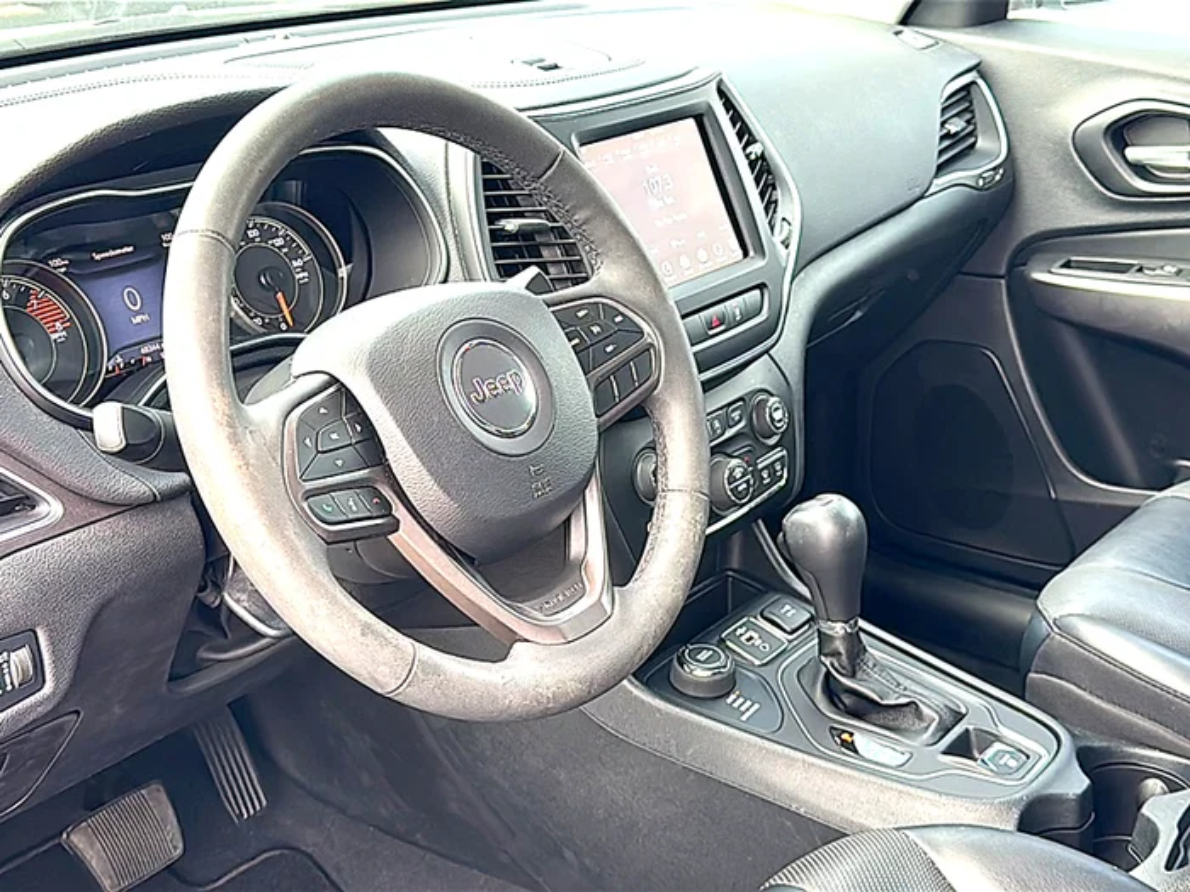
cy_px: 446
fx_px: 1272
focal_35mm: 37
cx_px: 595
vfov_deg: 38.7
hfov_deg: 50.1
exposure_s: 1/269
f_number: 1.78
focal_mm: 6.86
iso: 125
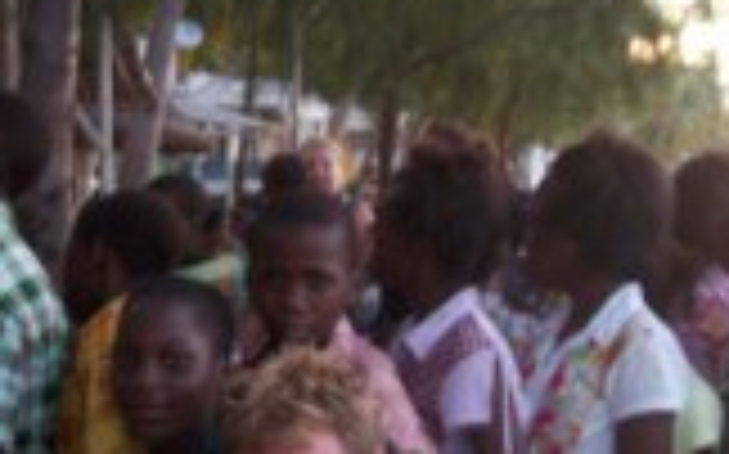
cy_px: 380
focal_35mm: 78
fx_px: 1549
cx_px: 216
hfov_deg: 26.3
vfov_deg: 16.5
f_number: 2.7
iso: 160
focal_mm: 5.6
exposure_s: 1/8
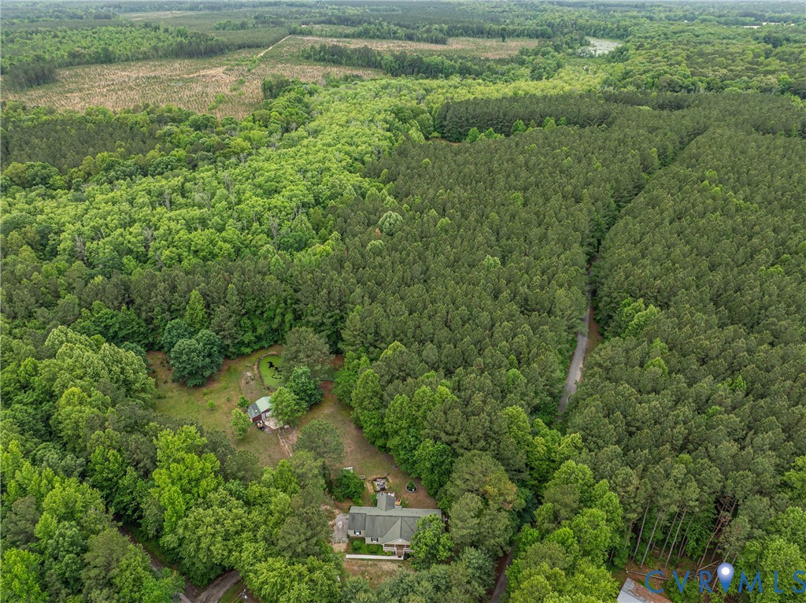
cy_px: 302
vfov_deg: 56.7
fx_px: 558
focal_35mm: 24
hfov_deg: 71.6
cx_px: 403
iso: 100
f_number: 2.8
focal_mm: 12.29
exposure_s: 1/80
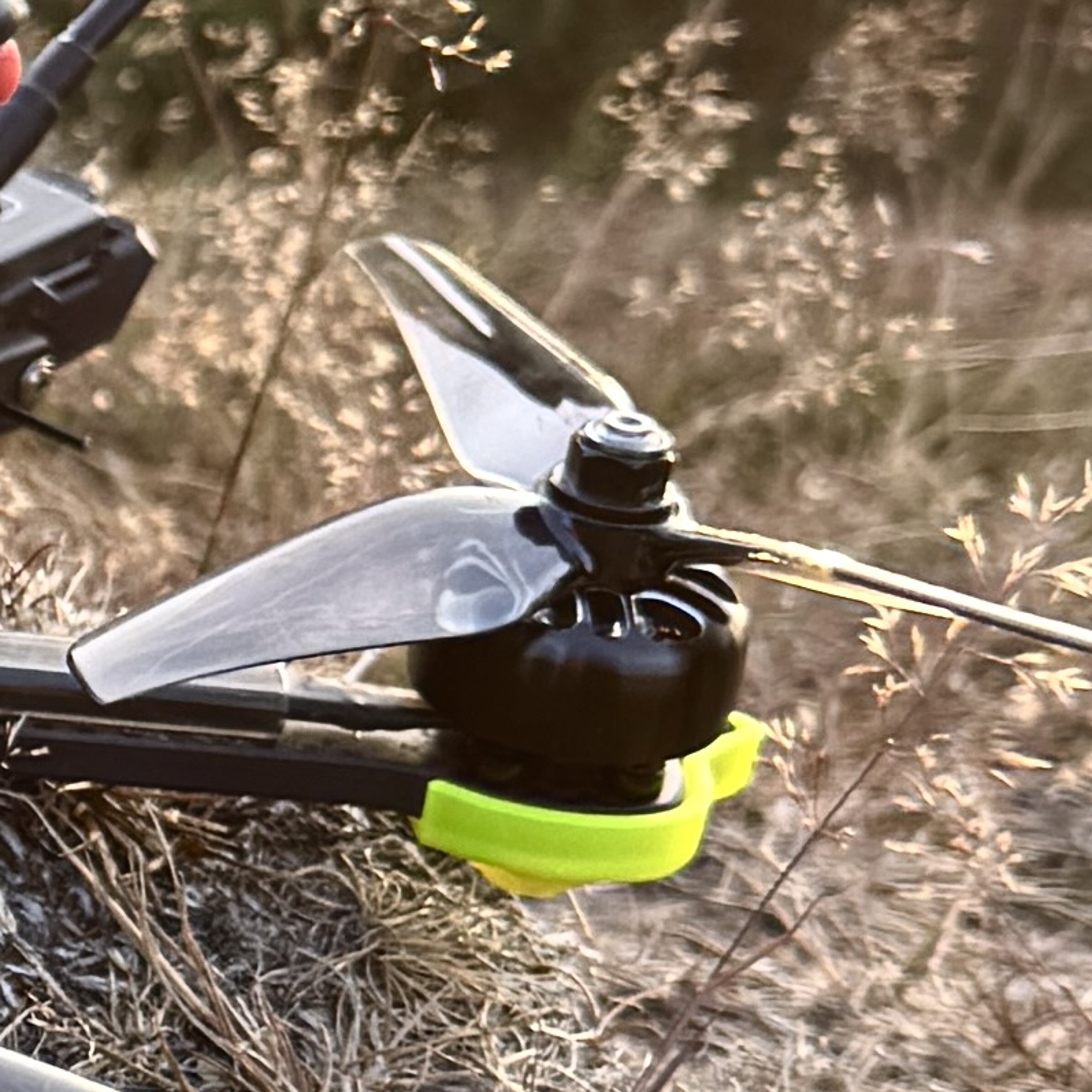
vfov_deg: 16.7
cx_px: -795
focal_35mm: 104
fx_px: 3712
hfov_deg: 14.9
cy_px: 343
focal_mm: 6.76
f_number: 1.78
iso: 80
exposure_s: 1/170
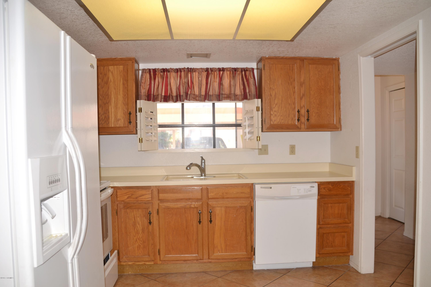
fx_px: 359
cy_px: 144
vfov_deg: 43.6
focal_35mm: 30
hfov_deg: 61.9
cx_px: 216
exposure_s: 1/60
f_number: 3.5
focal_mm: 20
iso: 100
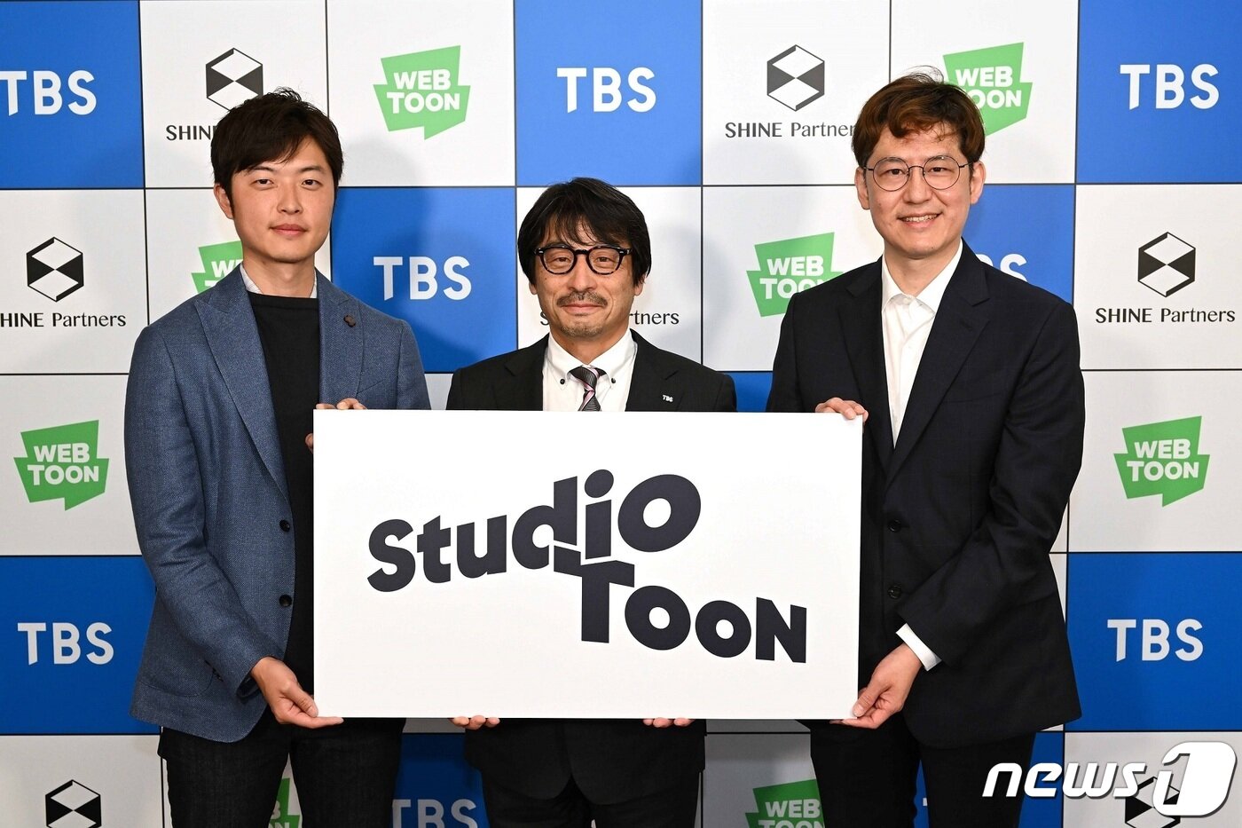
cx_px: 621
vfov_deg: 29.2
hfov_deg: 42.7
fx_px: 1587
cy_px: 414
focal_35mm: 46
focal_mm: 46
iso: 2500
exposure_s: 1/80
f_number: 8
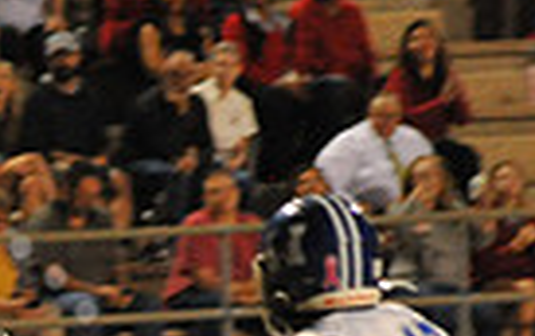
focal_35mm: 861
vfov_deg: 1.5
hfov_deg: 2.4
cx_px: -199
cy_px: 531
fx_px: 12569
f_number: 5.6
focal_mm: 200
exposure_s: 1/200
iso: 5000
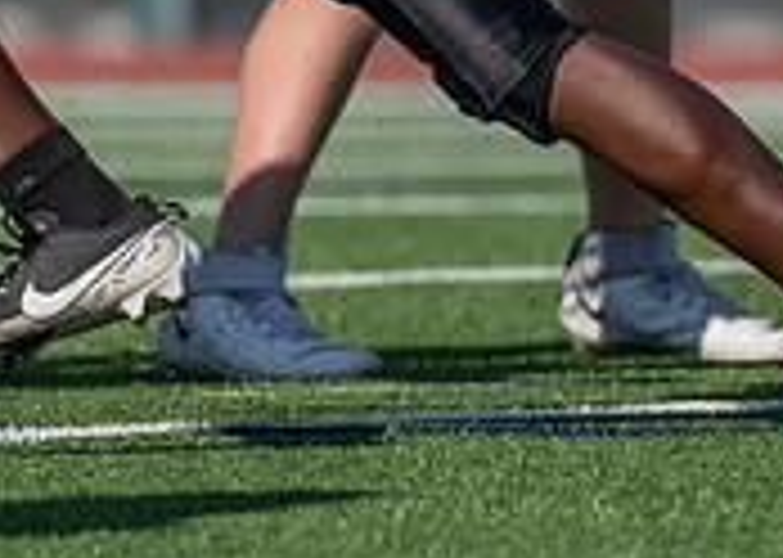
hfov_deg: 1.9
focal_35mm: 1043
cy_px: -206
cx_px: -228
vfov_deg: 1.4
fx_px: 23176
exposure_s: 1/2500
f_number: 2.8
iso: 100
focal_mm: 200
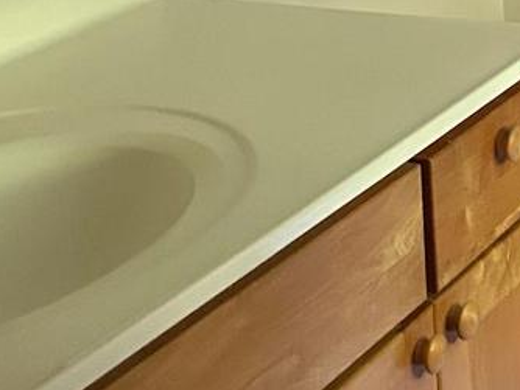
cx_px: 791
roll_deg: +0.3
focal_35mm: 112
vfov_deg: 12.9
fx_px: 1684
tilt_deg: -13.0
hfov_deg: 16.0
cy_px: -62
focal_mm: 5.7
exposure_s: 1/40
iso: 500
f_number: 1.5
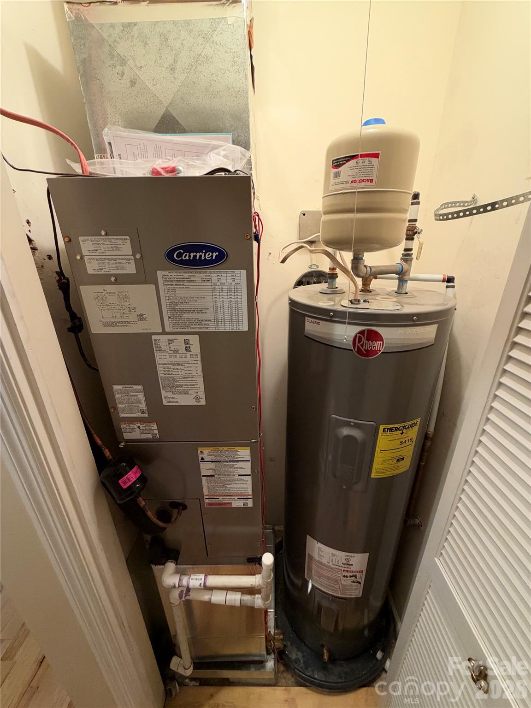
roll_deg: +0.4
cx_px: 266
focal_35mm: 14
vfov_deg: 102.1
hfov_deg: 85.7
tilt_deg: -23.5
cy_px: 354
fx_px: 286
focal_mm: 2.22
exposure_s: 1/60
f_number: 2.2
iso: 320
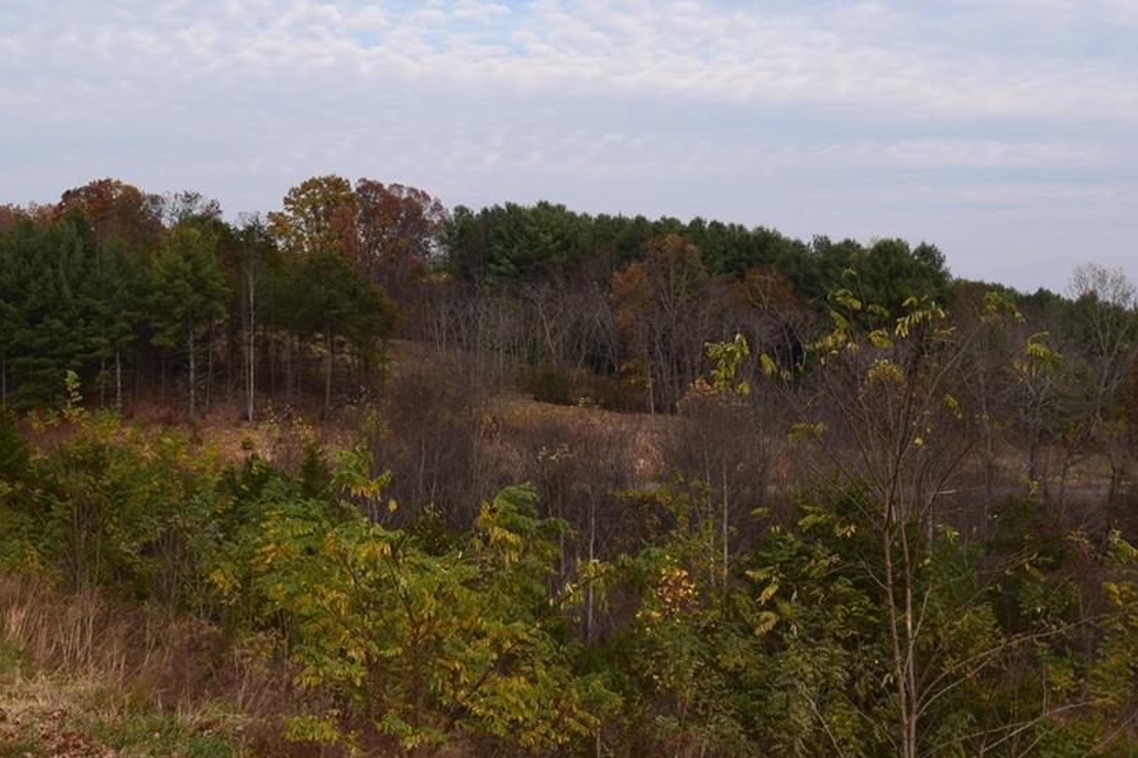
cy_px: 304
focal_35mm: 52
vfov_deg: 25.9
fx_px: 1643
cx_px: 611
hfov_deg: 38.2
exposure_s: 1/400
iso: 400
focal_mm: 28
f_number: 11
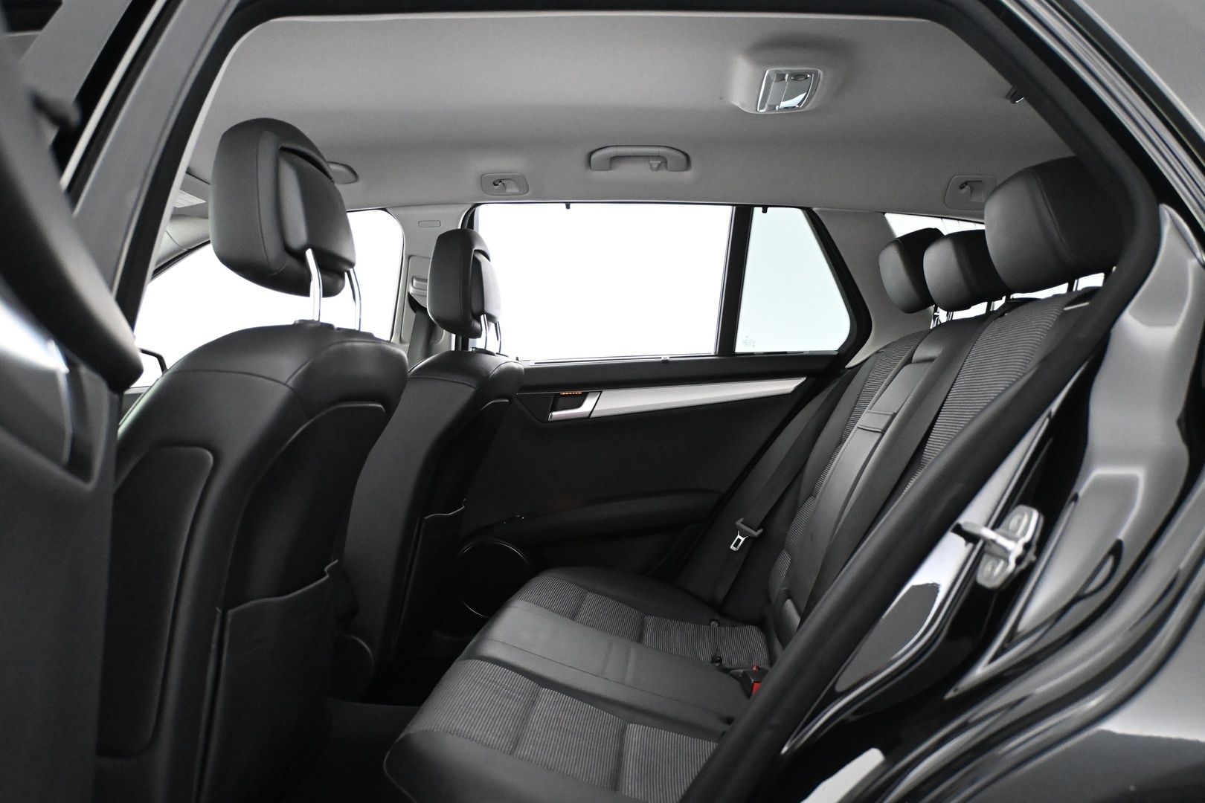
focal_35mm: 32
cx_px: 602
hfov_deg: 59.5
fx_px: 1054
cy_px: 402
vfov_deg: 41.7
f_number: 4
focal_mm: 21
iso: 6400
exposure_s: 1/60
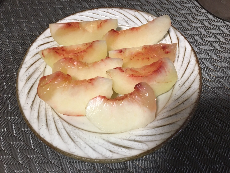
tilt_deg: -61.0
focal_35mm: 29
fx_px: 193
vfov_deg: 48.2
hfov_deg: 61.7
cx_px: 115
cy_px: 86
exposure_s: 1/30
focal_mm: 4.15
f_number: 2.2
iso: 125
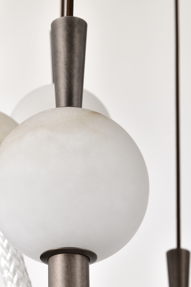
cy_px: 206
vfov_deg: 13.4
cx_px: 70
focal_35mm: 153
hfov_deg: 9.0
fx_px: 1218
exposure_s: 1/15
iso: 200
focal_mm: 100
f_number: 18
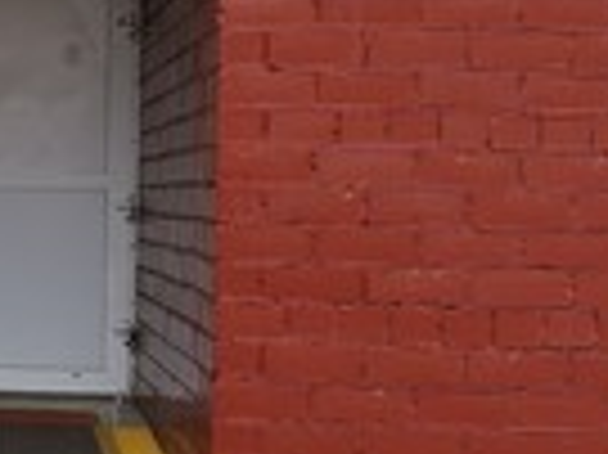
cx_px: -419
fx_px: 2457
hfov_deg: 13.0
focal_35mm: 140
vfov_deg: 10.6
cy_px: 124
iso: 50
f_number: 1.8
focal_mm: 5.58
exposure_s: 1/262
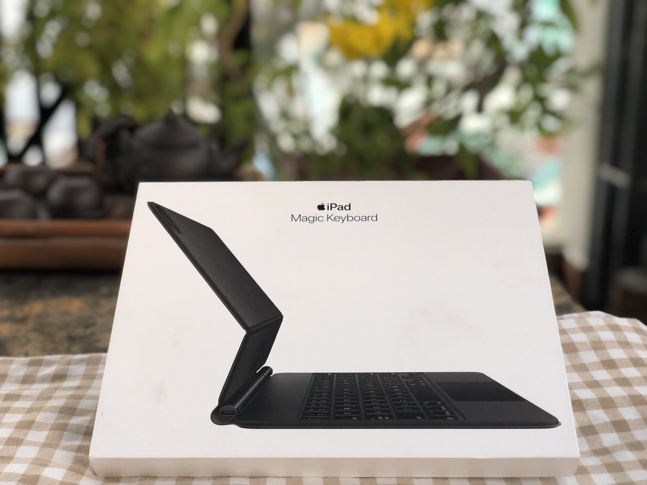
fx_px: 972
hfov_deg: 36.8
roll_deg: -0.2
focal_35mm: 52
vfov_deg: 28.0
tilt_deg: -17.2
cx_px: 324
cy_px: 242
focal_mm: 6
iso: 125
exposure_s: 1/60
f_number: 2.4
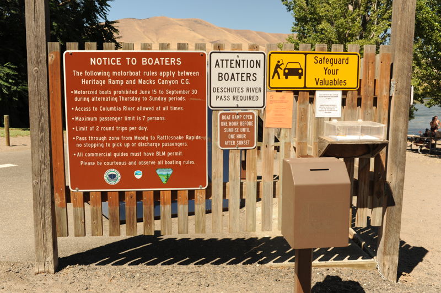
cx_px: 220
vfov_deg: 37.8
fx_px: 428
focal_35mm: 35
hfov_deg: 54.5
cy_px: 146
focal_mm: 35
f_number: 7.1
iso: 200
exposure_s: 1/250
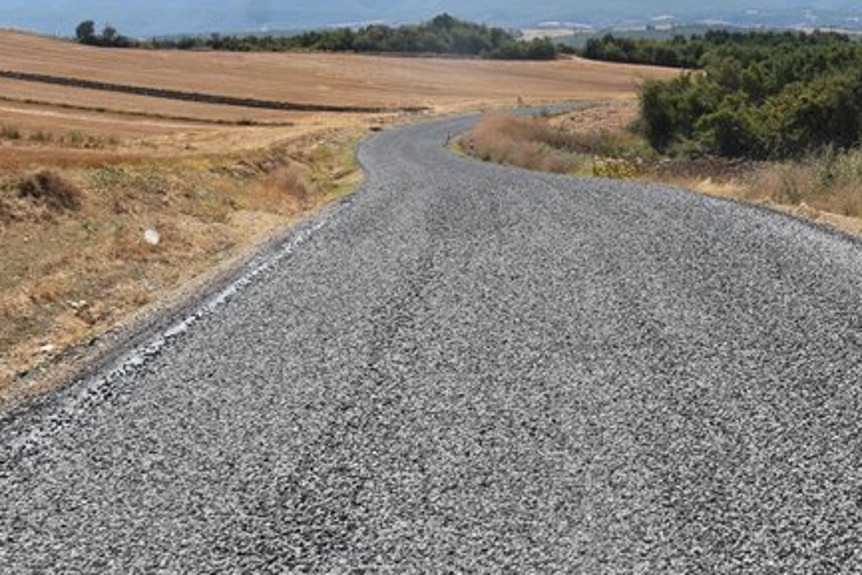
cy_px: 301
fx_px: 1701
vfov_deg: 19.2
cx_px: 579
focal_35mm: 71
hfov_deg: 28.3
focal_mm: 20
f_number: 8
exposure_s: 1/500
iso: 125
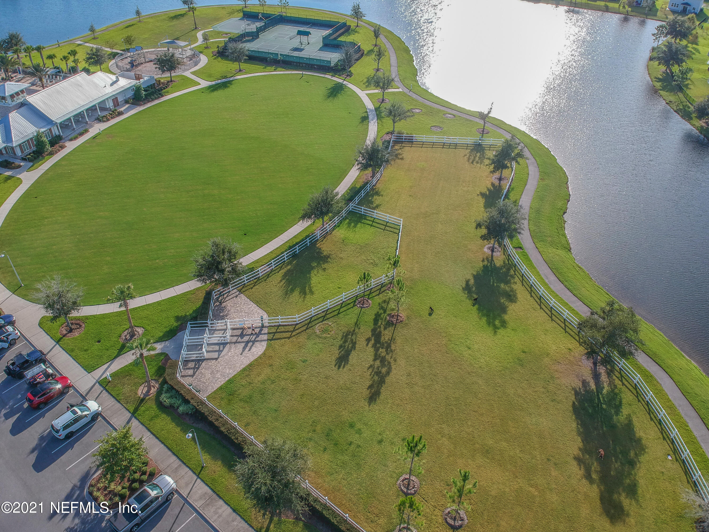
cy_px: 266
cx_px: 354
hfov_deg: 69.4
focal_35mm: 25
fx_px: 512
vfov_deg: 54.9
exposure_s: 1/640
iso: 100
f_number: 2.6
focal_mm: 4.49
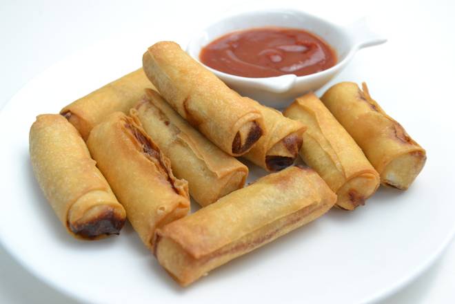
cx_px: 228
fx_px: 493
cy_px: 152
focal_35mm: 39
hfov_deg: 49.6
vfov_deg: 34.2
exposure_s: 1/200
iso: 1600
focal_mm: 26
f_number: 5
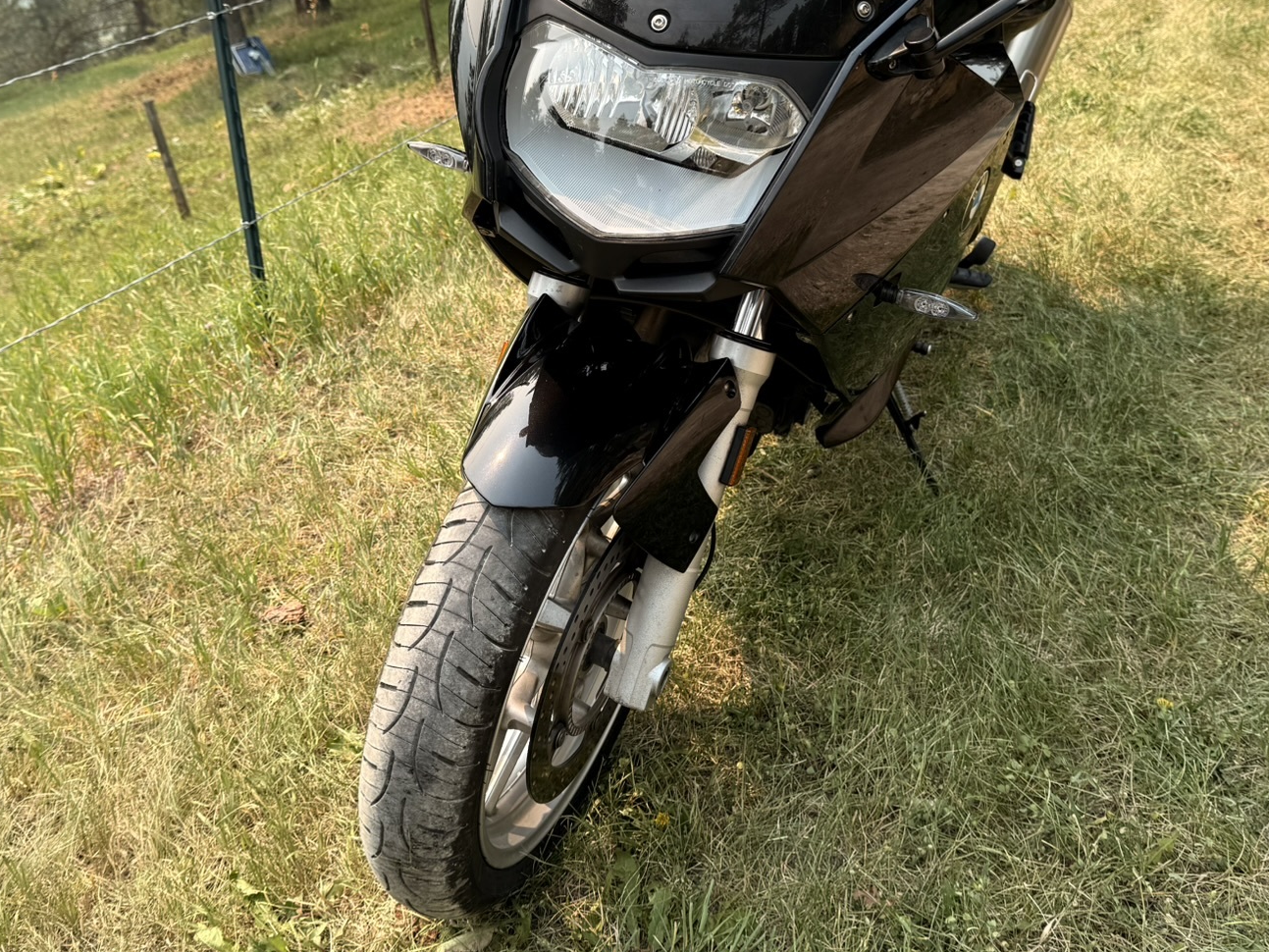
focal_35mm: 38
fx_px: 1393
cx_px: 569
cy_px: 306
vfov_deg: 37.3
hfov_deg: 48.9
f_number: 1.78
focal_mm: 6.76
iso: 80
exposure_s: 1/1385
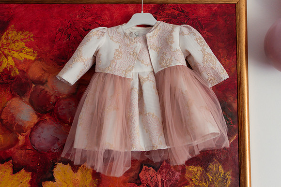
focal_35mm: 37
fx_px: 290
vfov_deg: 35.9
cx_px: 143
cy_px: 94
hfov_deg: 51.8
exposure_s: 1/250
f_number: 2.5
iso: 800
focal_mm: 35
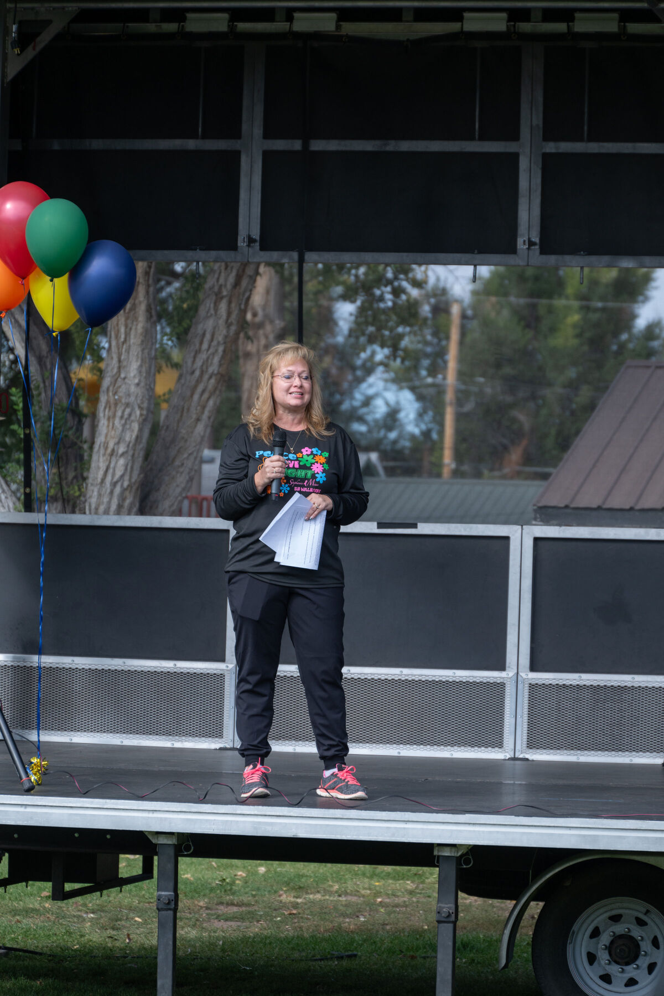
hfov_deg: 9.8
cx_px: 332
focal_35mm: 140
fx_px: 3873
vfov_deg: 14.7
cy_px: 498
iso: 250
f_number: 6.3
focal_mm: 140
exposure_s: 1/320
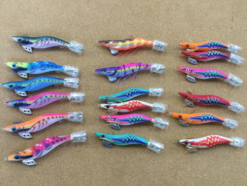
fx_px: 221
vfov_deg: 45.4
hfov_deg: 58.4
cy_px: 93
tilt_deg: -75.9
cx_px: 124
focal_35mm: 31
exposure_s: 1/30
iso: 64
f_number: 2.4
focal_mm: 3.3
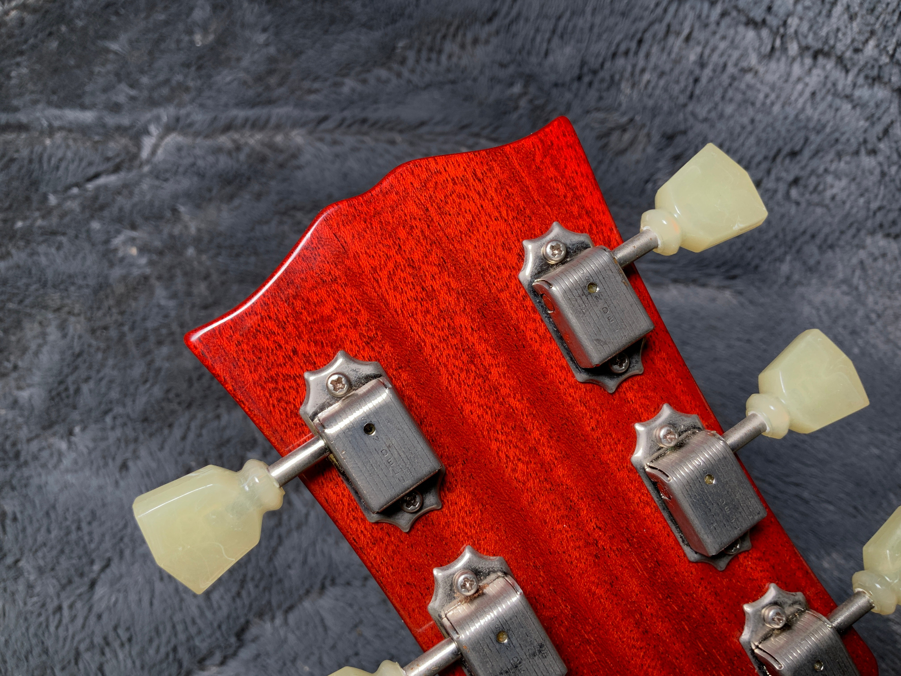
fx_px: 755
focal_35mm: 29
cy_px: 338
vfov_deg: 48.2
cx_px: 450
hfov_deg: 61.7
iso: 20
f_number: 1.8
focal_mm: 3
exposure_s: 1/104
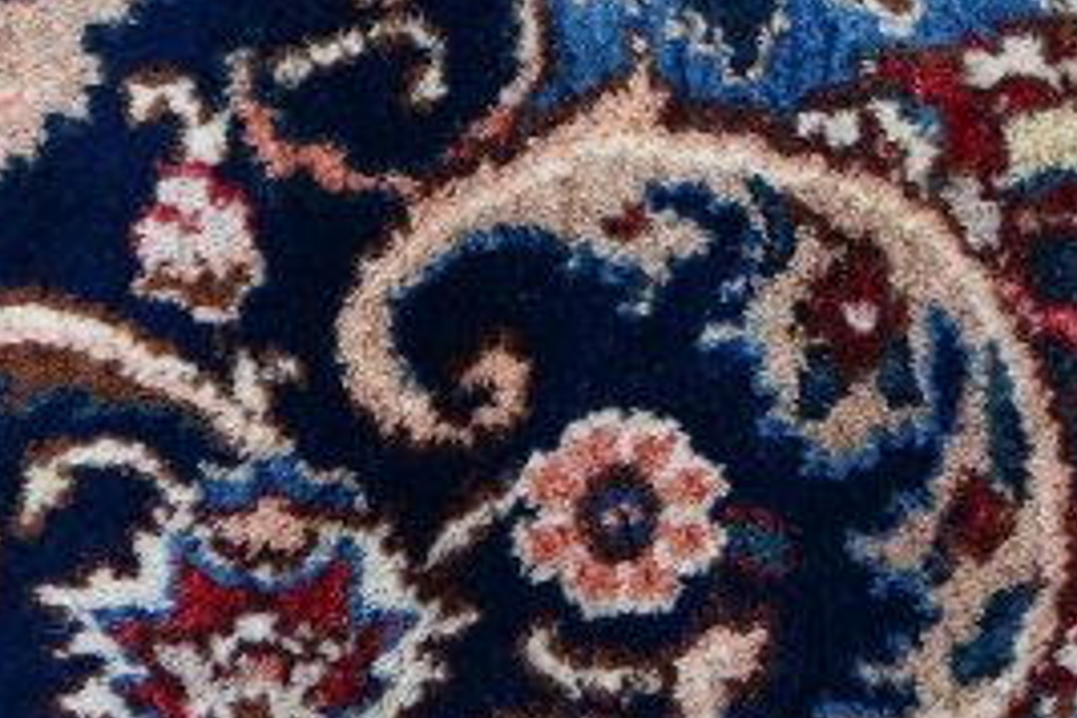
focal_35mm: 108
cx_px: -69
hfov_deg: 18.3
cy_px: -875
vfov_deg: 11.1
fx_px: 3231
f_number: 4
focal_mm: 16
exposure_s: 1/250
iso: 400
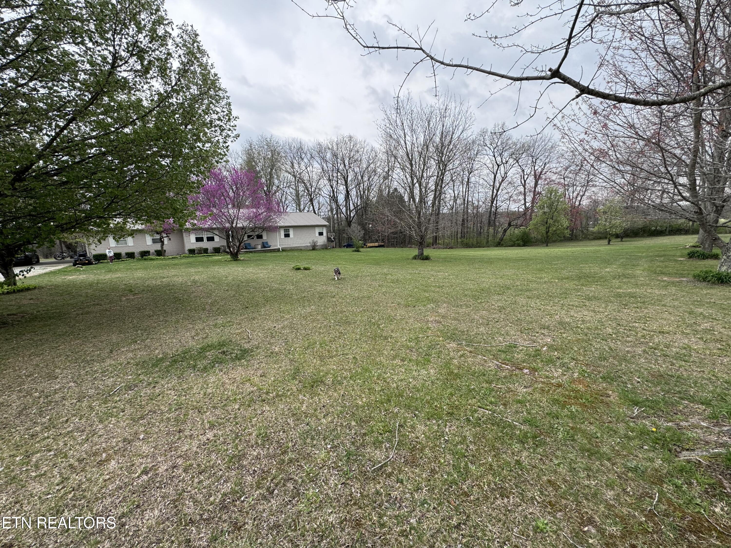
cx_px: 366
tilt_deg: -9.9
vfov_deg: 85.7
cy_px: 274
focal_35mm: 14
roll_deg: +1.0
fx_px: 296
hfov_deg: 102.1
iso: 40
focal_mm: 2.22
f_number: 2.2
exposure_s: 1/253
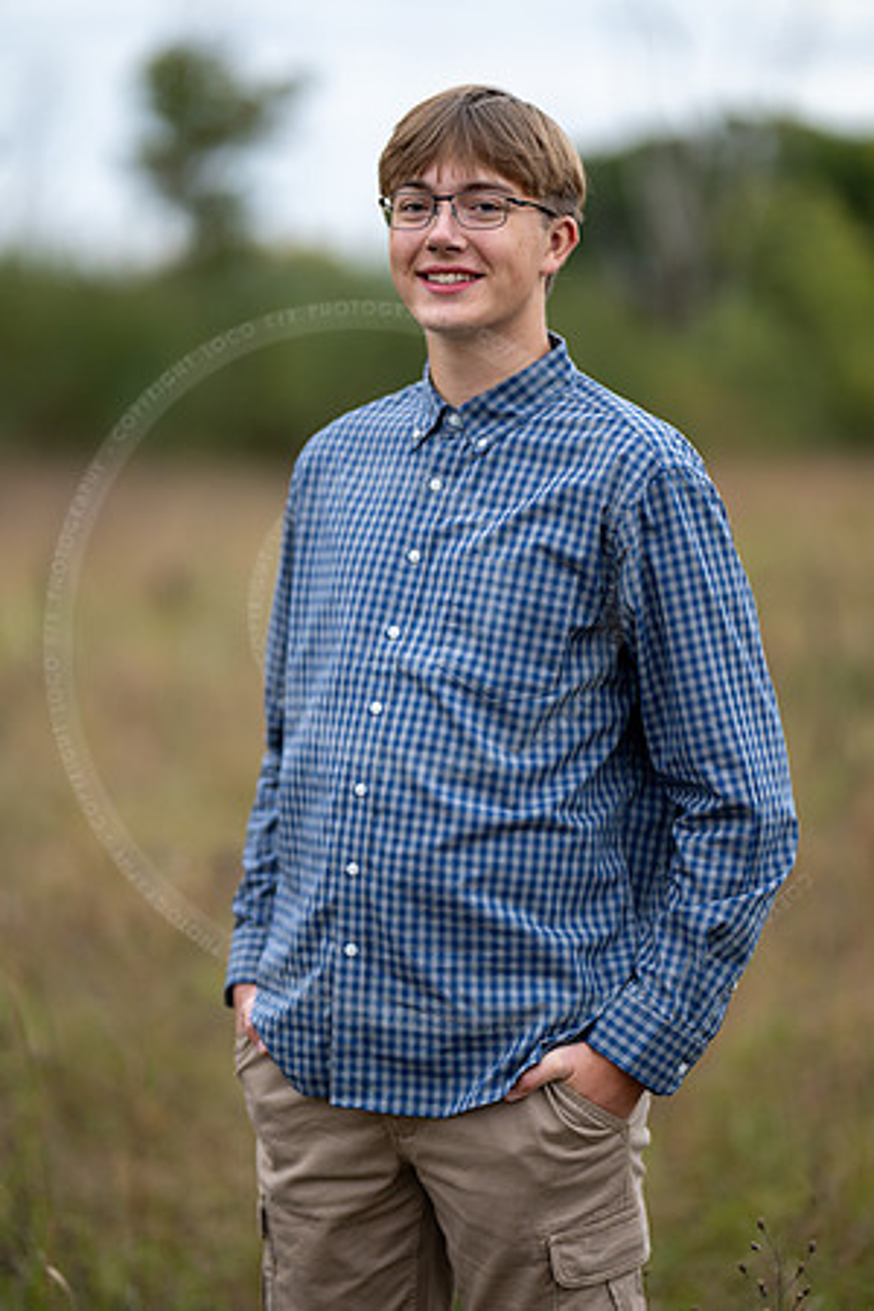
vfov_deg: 23.9
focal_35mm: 85
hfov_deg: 16.1
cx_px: 437
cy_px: 656
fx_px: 3095
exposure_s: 1/400
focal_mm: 85
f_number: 1.2
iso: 500
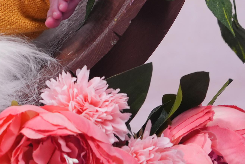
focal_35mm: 456
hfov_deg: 4.5
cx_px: -224
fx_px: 3103
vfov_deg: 3.0
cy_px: -171
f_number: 5
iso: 500
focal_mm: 85
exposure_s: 1/250
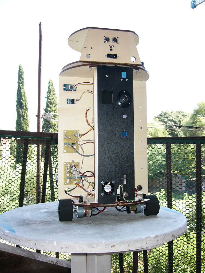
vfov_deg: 52.6
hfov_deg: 40.7
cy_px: 136
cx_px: 102
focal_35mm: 35
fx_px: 276
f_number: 2.8
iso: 100
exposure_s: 1/160
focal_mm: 5.8
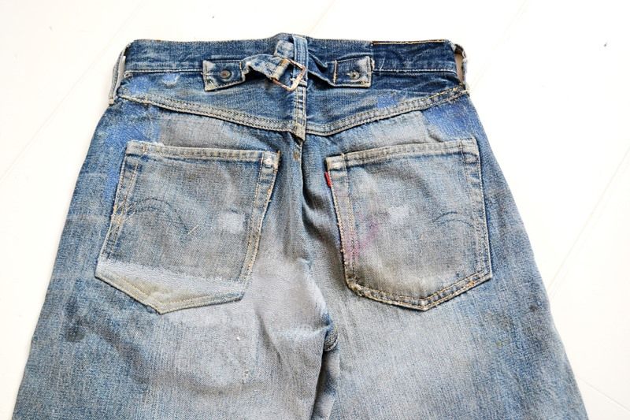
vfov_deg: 31.9
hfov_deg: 46.4
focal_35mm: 42
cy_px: 210
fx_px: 735
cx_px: 315
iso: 400
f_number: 4.5
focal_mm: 28
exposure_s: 1/50
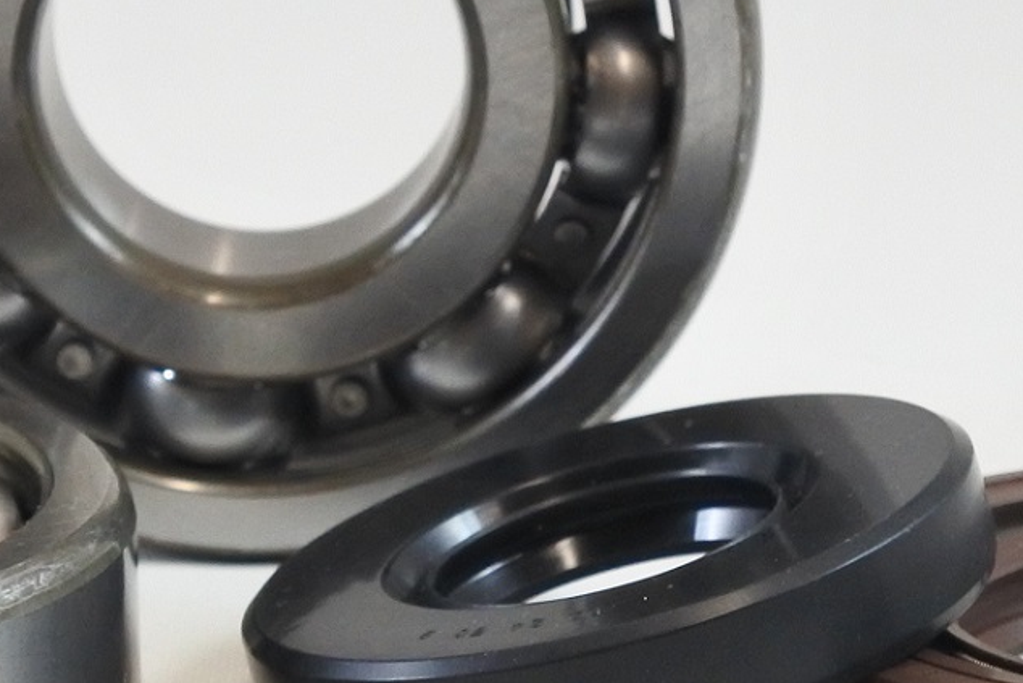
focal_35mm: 208
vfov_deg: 6.6
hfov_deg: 9.9
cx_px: 396
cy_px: 305
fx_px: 5912
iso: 800
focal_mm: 25.6
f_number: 5.3
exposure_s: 1/125
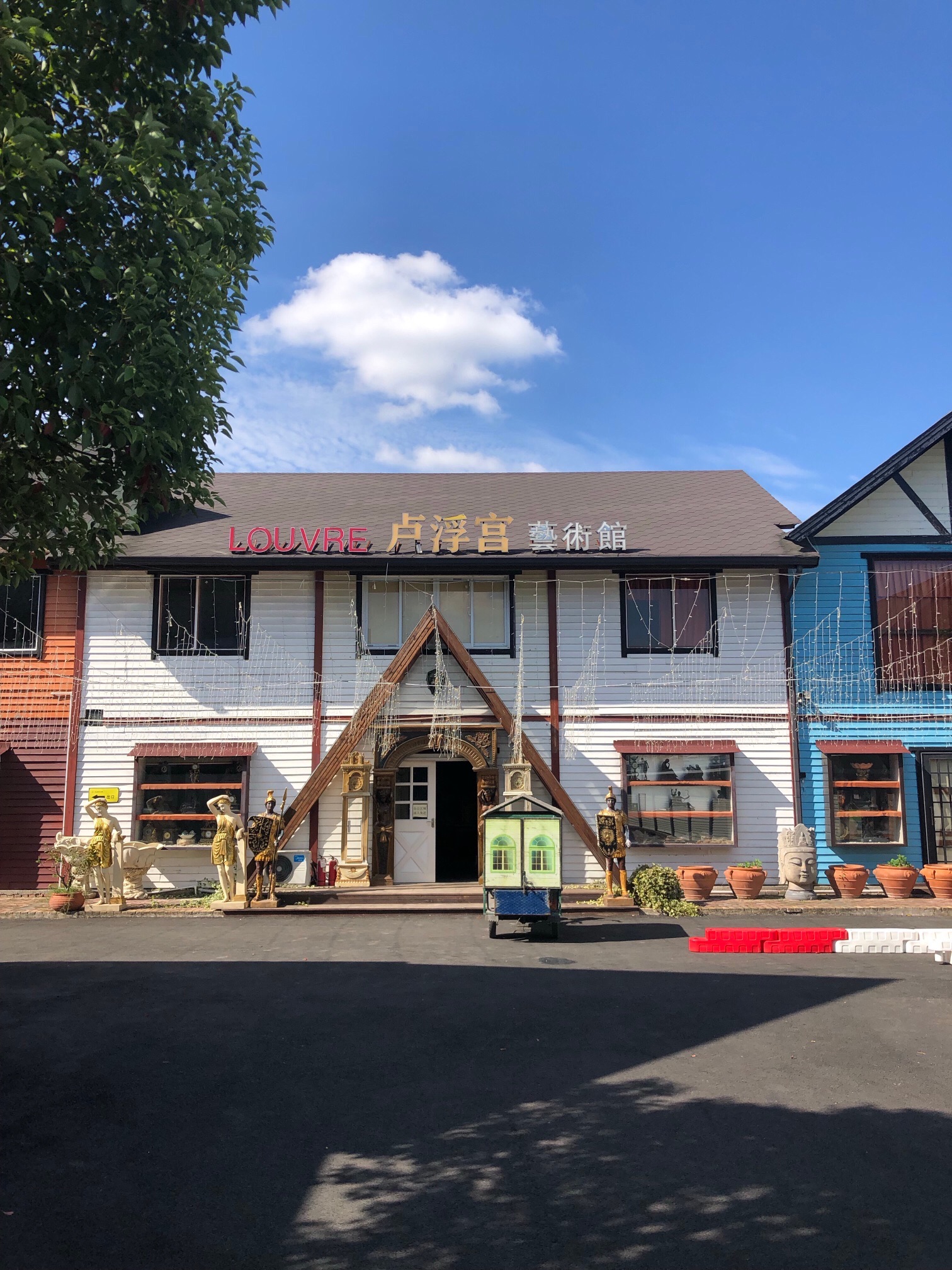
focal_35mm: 28
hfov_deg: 49.7
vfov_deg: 63.4
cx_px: 476
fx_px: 1027
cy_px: 635
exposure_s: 1/1453
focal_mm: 4
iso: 20
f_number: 1.8
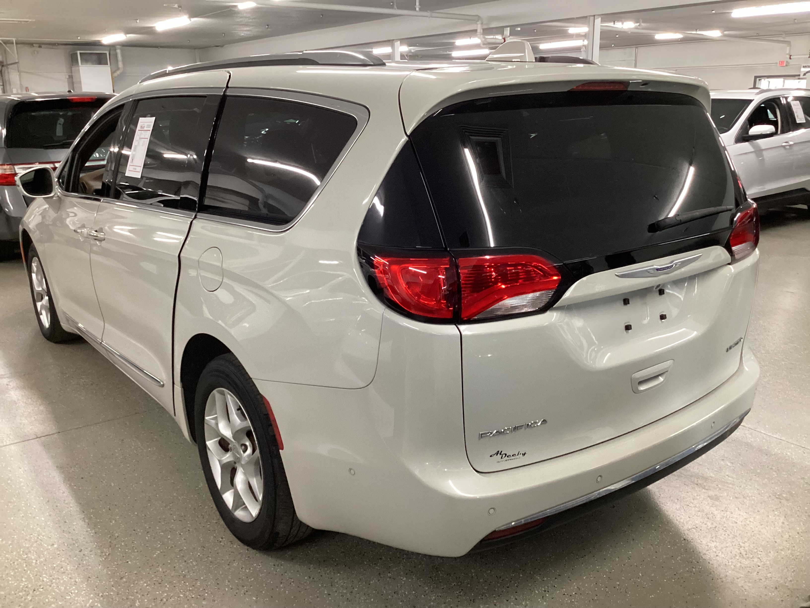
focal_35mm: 31
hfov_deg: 58.4
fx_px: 725
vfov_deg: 45.4
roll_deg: +0.1
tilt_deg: -16.9
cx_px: 405
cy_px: 304
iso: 320
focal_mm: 3.3
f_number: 2.4
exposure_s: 1/60
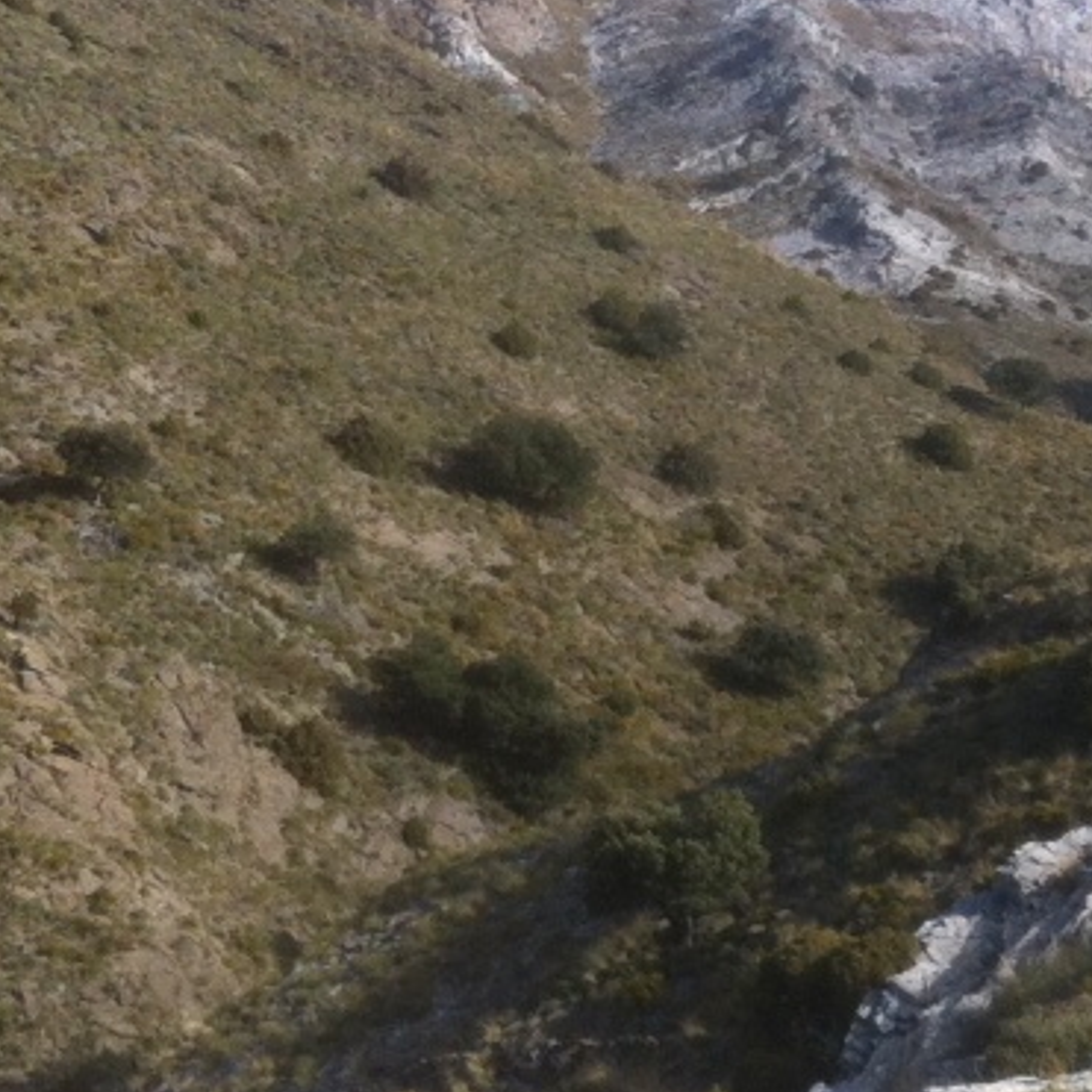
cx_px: 1554
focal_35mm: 108
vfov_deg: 16.1
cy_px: 748
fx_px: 3855
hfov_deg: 15.1
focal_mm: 3.85
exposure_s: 1/815
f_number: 2.8
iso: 80
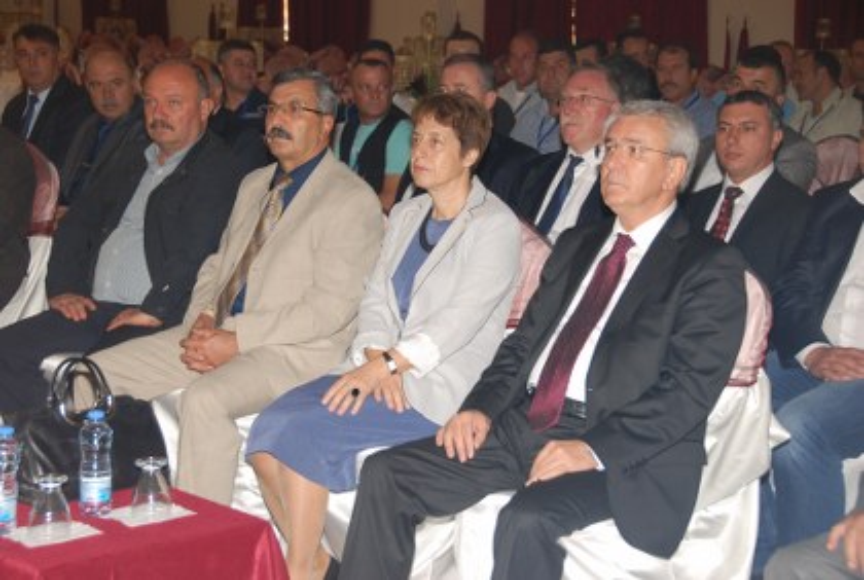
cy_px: 290
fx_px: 1804
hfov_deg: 26.9
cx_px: 432
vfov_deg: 18.3
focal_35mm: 75
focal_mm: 50
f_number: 4.8
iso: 200
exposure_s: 1/60
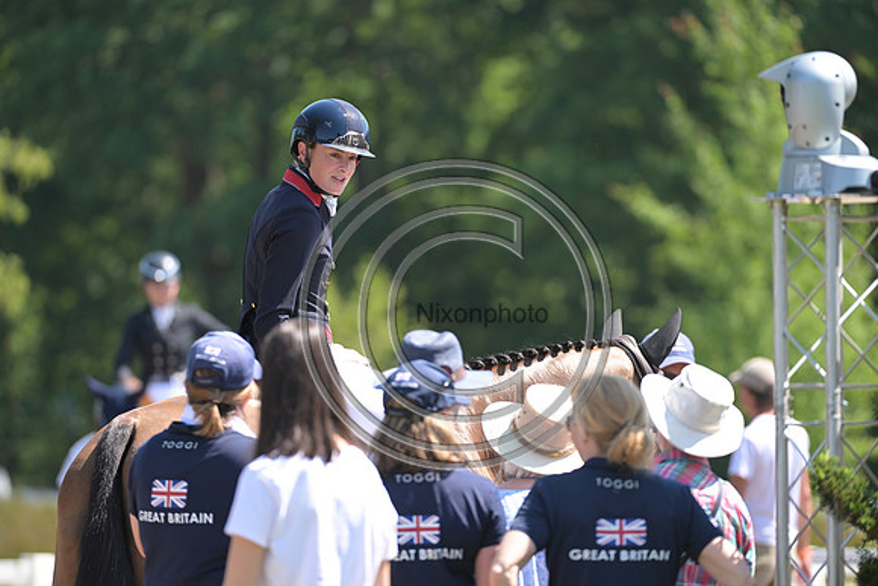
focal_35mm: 340
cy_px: 293
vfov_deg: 4.0
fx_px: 8294
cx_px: 439
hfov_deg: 6.1
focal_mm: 340
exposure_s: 1/1250
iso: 720
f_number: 5
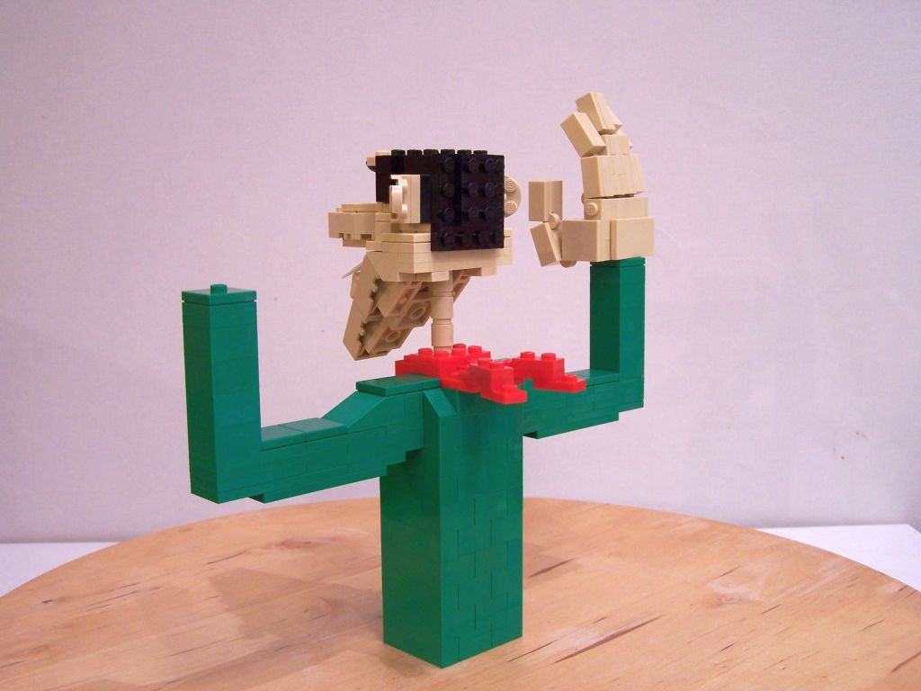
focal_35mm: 40
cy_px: 346
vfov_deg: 36.0
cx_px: 460
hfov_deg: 46.8
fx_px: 1064
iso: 80
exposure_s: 1/4
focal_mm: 6.7
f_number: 2.8
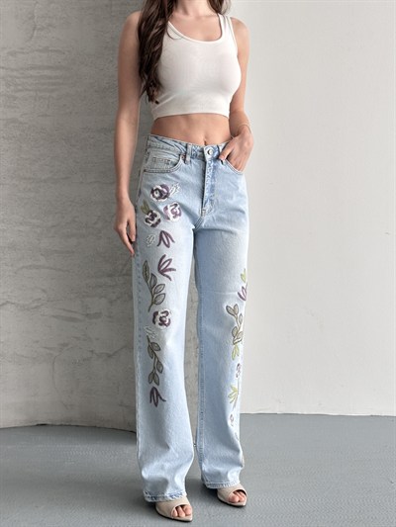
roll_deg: +0.1
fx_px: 732
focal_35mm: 48
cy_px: 264
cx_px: 198
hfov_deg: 30.3
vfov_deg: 39.6
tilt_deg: -5.6
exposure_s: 1/93
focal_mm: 6.86
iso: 80
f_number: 1.78
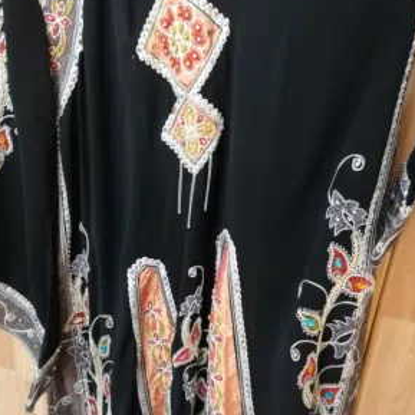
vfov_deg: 49.7
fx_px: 448
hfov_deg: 49.7
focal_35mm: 33
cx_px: 208
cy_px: 208
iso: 640
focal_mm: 4.75
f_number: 1.8
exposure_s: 1/33.3
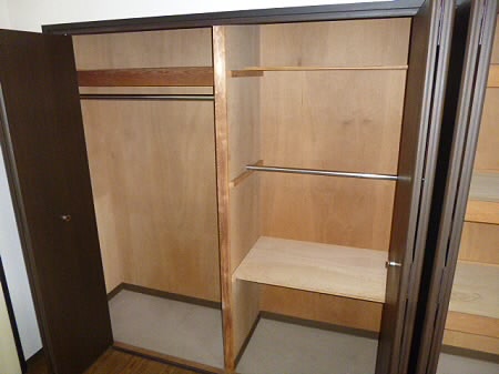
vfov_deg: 54.8
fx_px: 360
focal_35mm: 25
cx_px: 250
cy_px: 187
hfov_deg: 69.4
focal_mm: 4.5
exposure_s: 1/60
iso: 800
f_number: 3.1
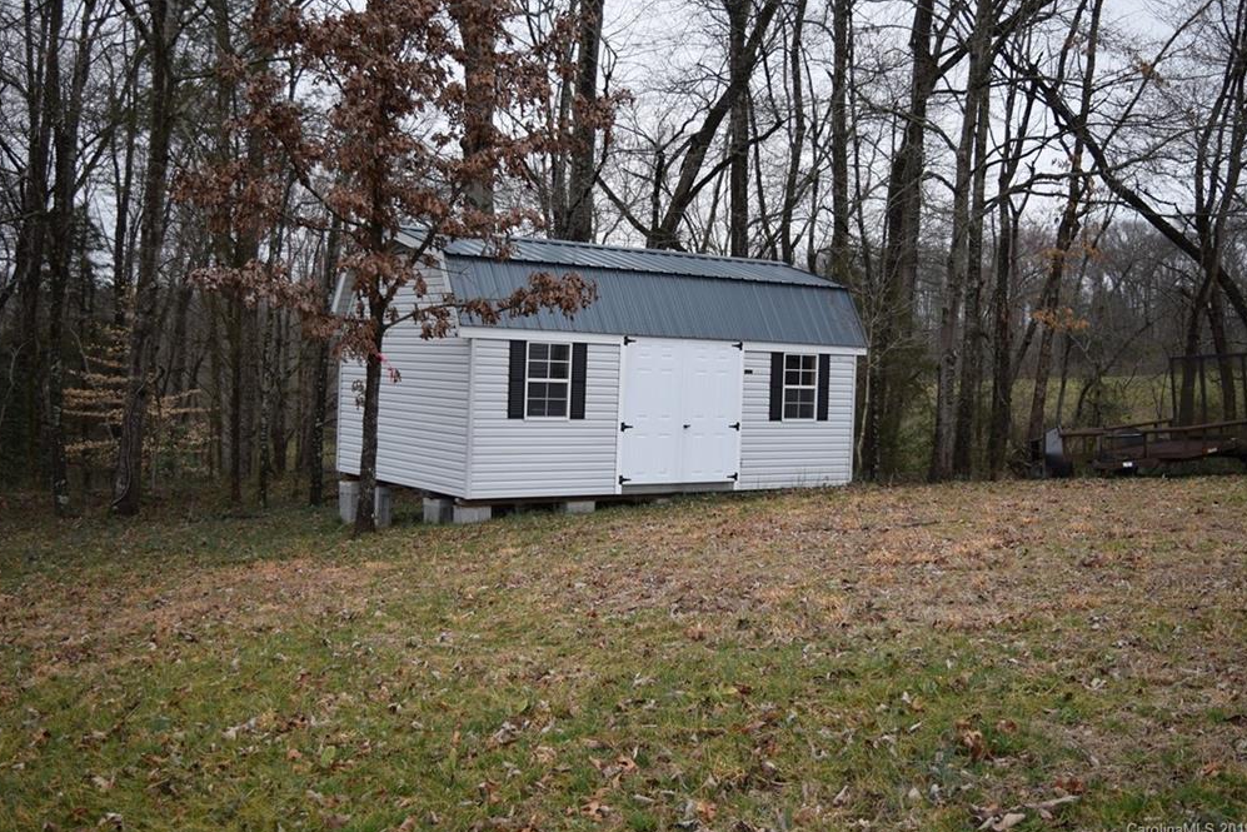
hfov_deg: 50.1
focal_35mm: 39
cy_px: 414
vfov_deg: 34.6
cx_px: 622
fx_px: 1334
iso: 100
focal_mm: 25
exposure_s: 1/250
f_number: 4
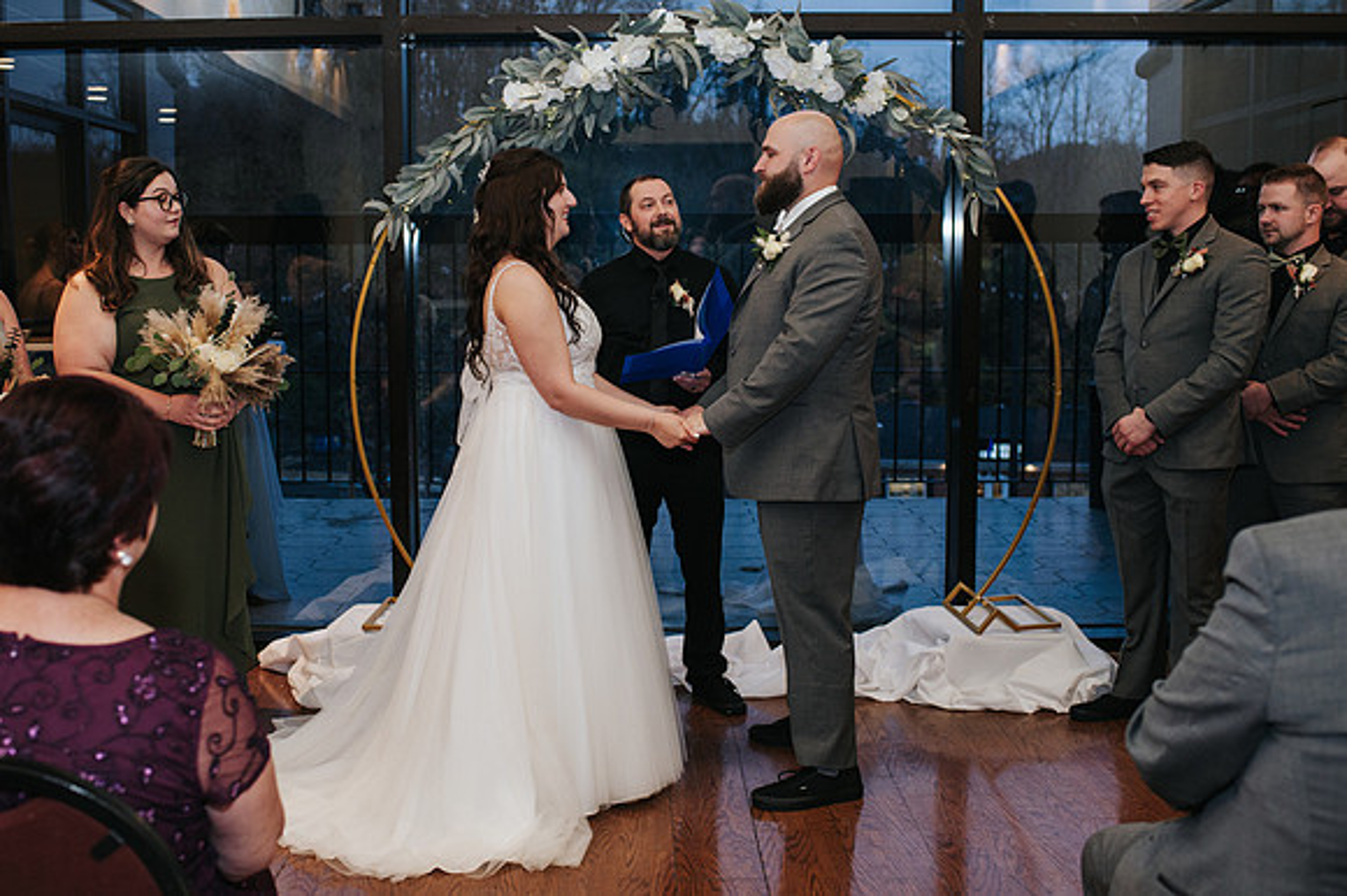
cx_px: 614
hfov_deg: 49.6
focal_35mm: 39
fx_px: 1456
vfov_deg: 34.2
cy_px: 413
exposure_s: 1/200
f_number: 3.2
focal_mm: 35
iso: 800
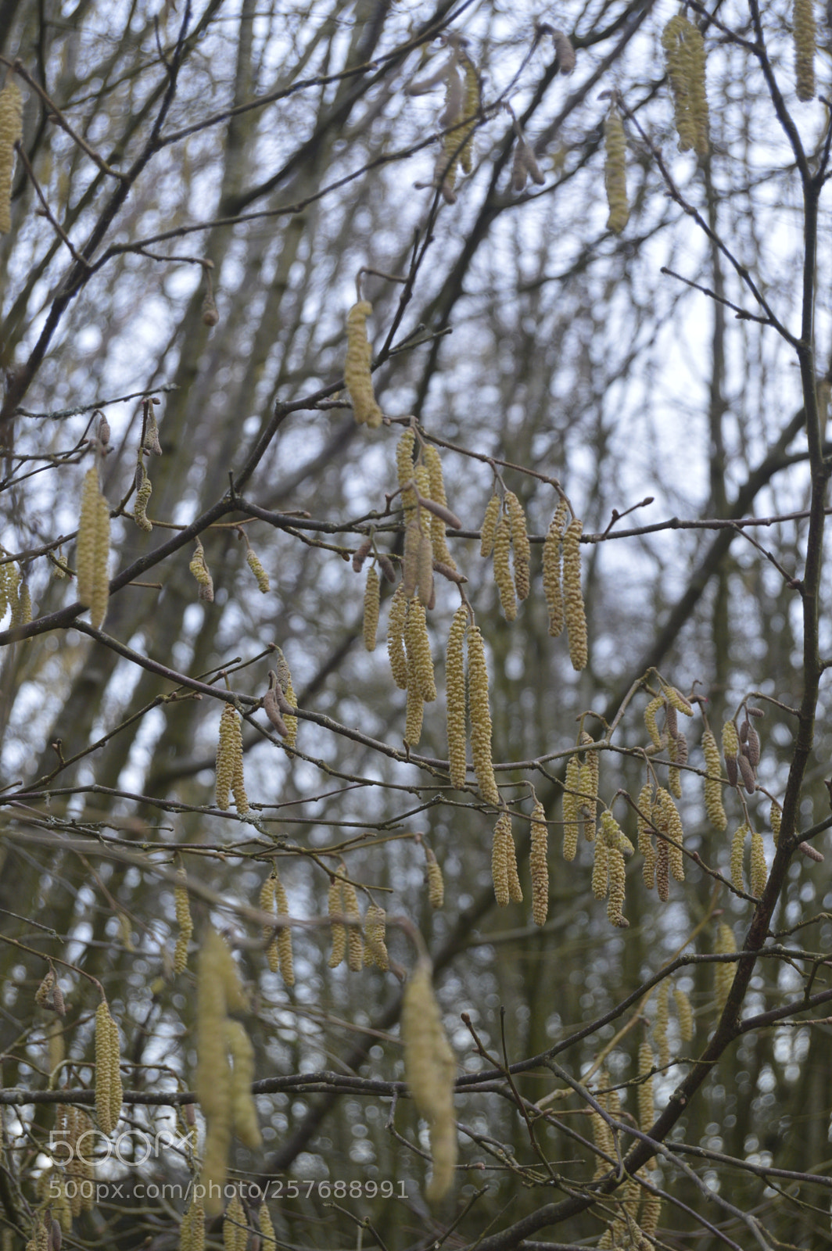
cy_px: 626
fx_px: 2865
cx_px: 416
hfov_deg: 16.5
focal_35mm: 82
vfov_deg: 24.6
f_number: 5.6
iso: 400
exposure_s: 1/100
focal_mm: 55
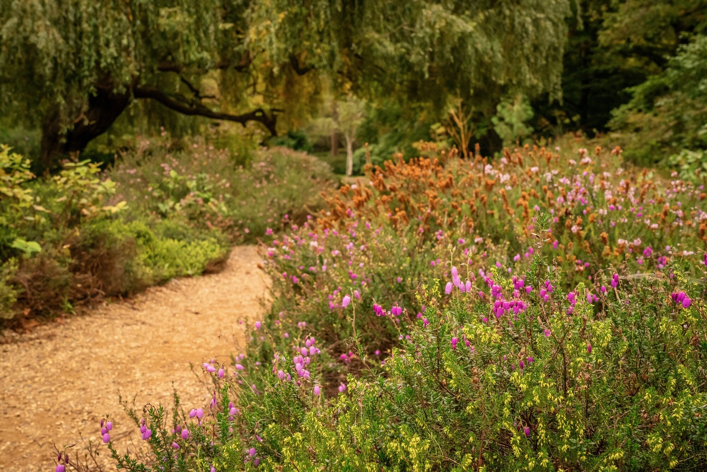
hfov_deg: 41.9
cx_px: 354
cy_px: 236
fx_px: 923
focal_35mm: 47
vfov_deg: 28.7
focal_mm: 47
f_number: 11
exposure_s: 1/640
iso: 6400
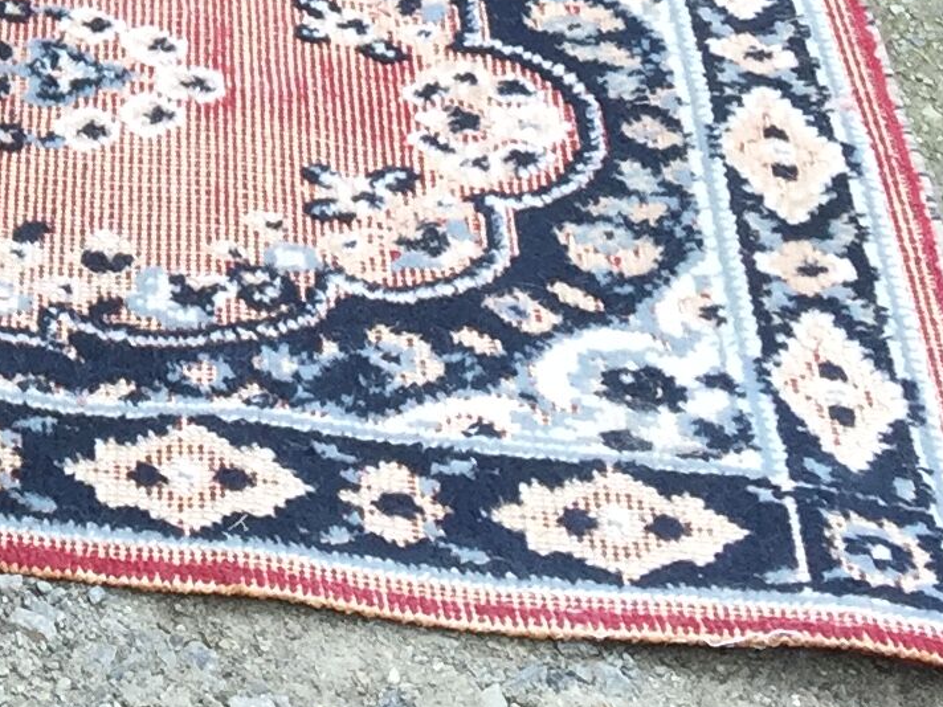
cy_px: -624
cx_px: -580
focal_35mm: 133
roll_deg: -1.3
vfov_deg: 10.4
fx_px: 3623
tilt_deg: -26.4
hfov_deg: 13.7
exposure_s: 1/100
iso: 40
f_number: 2.2
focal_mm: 4.15
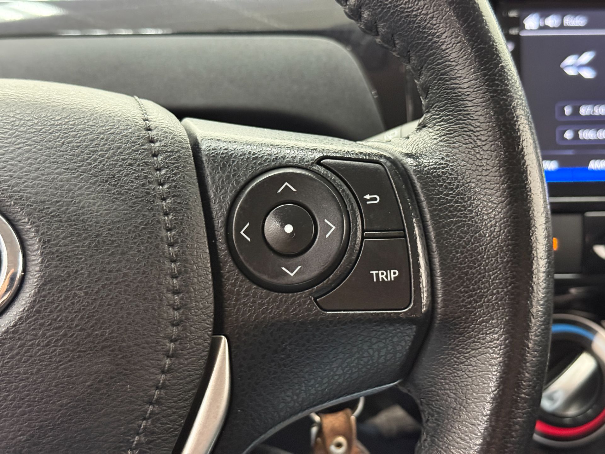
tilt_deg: -21.2
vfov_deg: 30.3
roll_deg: +0.0
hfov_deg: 39.7
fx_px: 839
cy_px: 227
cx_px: 302
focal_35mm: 48
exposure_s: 1/30
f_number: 1.78
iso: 640
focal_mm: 6.76
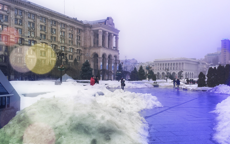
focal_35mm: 31
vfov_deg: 40.6
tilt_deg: -1.1
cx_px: 116
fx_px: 194
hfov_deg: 61.2
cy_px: 78
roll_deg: -0.2
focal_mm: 4.15
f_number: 2.2
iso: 32
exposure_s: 1/50
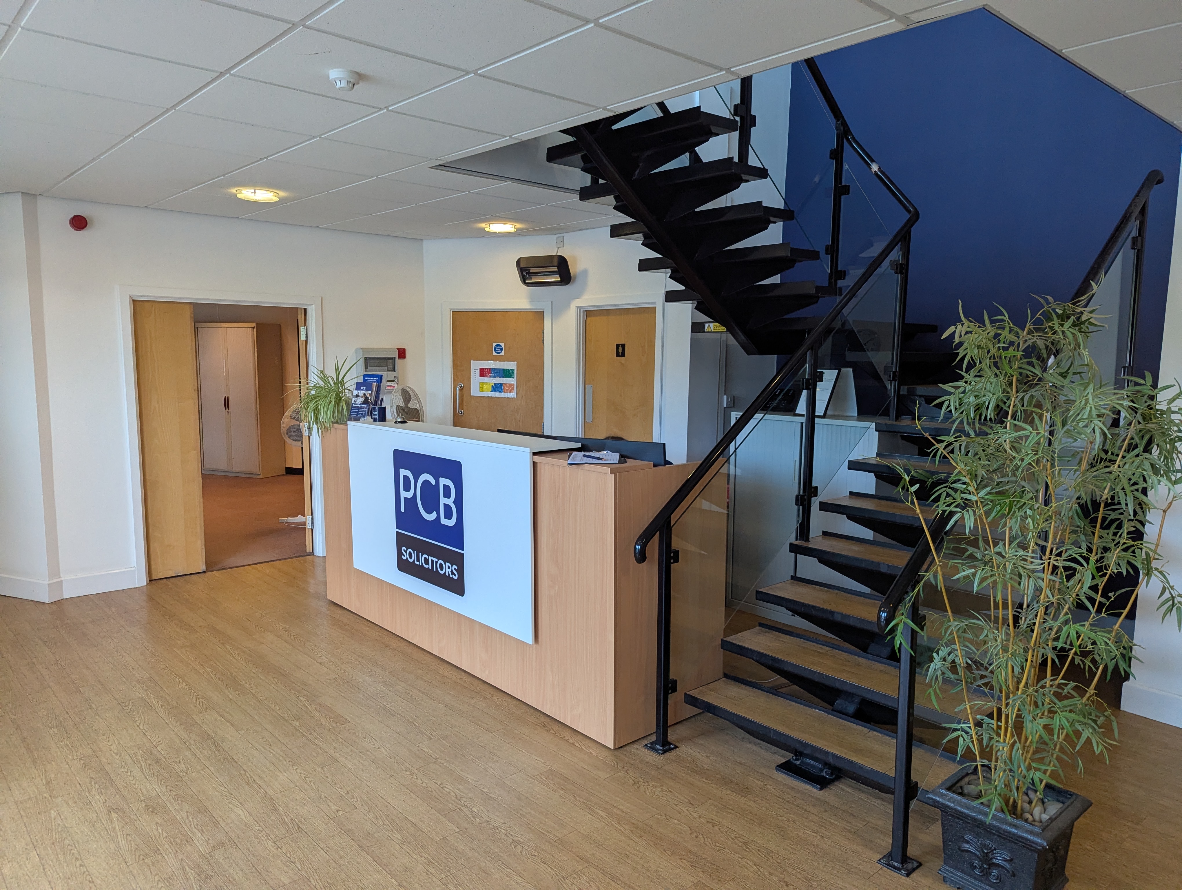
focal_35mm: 24
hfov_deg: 71.5
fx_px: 821
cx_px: 591
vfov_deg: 56.9
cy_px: 445
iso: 571
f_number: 1.85
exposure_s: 1/898
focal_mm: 6.81
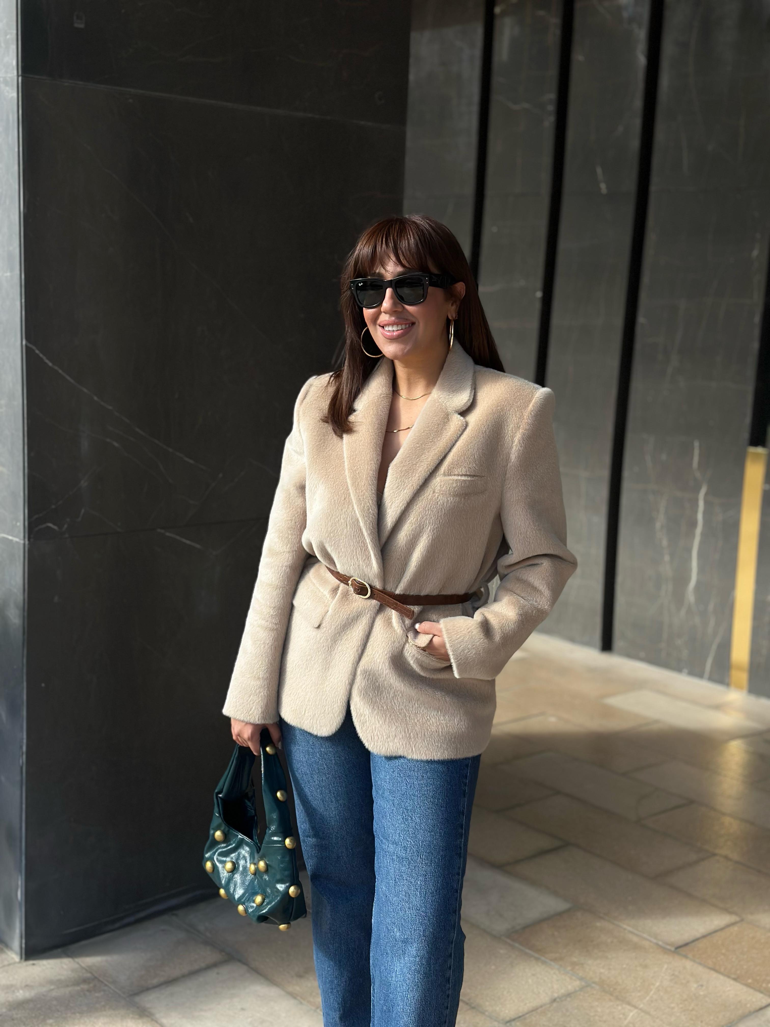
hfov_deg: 30.3
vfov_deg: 39.7
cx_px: 385
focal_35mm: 48
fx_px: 1424
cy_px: 514
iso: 100
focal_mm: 6.86
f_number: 1.78
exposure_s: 1/4566
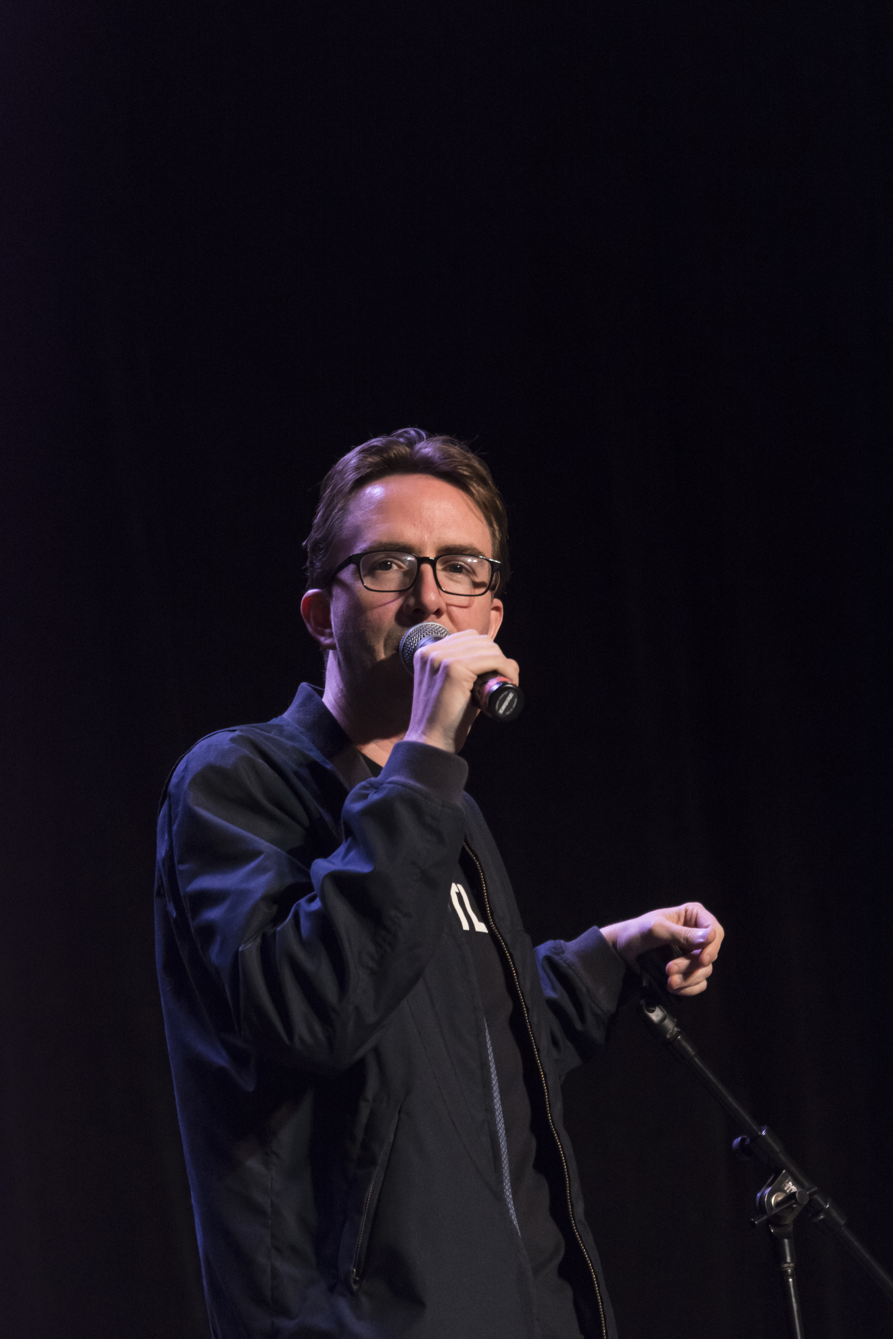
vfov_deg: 16.1
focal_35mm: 128
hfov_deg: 10.8
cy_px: 670
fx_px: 4744
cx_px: 446
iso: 2500
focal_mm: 85
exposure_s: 1/125
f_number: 4.5
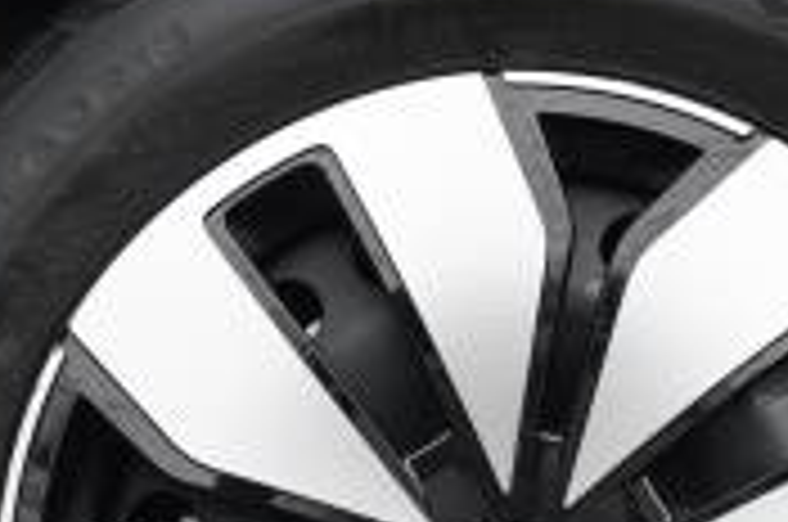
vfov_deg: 9.3
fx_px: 3180
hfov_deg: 14.1
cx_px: 513
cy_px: 608
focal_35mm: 146
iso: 1000
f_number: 4
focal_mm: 39.7
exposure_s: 1/160
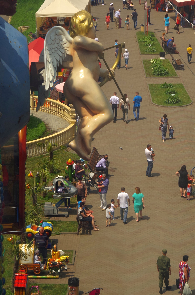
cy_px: 112
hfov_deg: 10.6
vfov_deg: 15.9
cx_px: 114
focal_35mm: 129
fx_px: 1053
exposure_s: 1/250
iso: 200
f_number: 11
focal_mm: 55
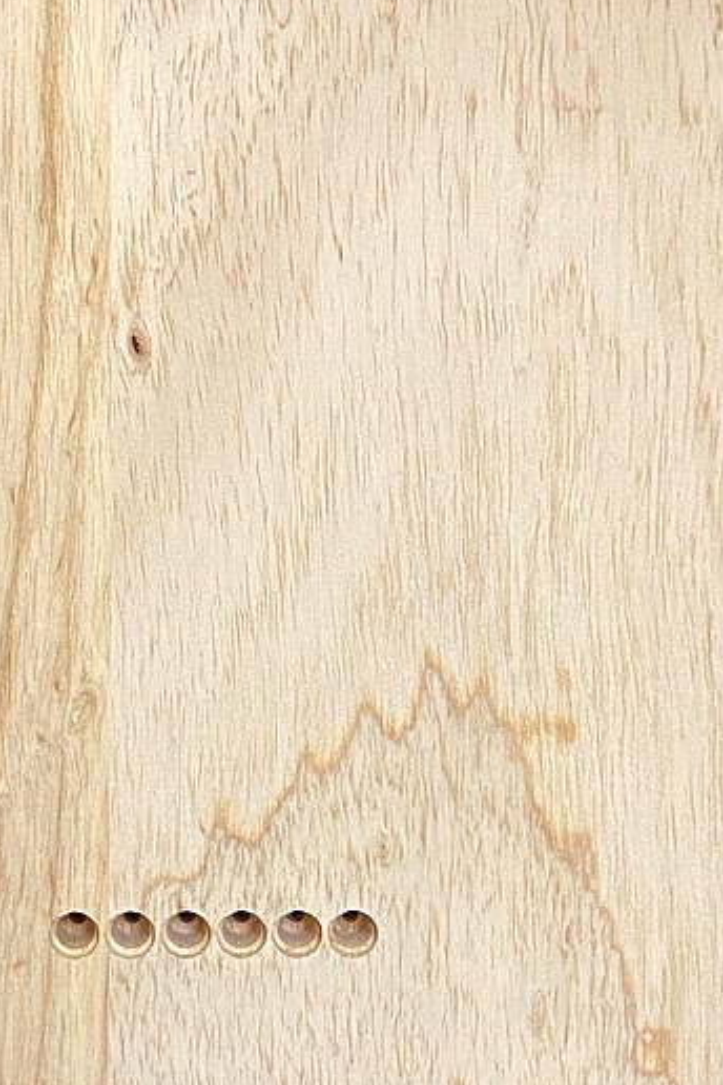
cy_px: 441
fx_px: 2229
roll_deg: +0.7
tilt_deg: -8.9
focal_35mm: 74
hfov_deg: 18.4
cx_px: 256
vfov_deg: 27.3
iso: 125
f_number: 1.8
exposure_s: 1/60
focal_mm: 4.25
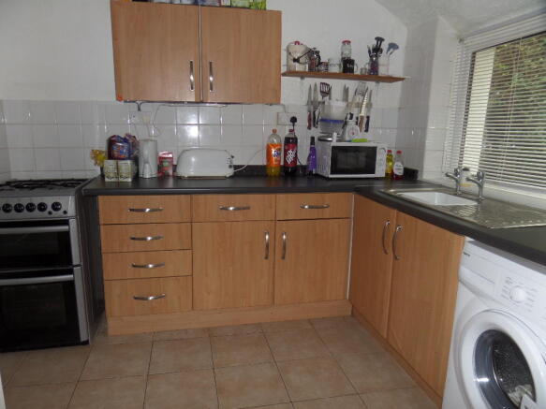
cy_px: 204
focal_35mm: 24
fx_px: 378
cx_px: 273
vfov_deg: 56.8
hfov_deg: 71.6
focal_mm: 4
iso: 120
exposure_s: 1/30
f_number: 3.2
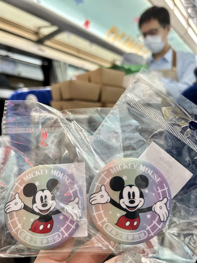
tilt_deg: -5.0
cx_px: 98
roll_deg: -5.1
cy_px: 132
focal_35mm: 26
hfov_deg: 53.1
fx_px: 197
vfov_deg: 67.3
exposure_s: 1/40
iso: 500
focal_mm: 5.7
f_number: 1.5
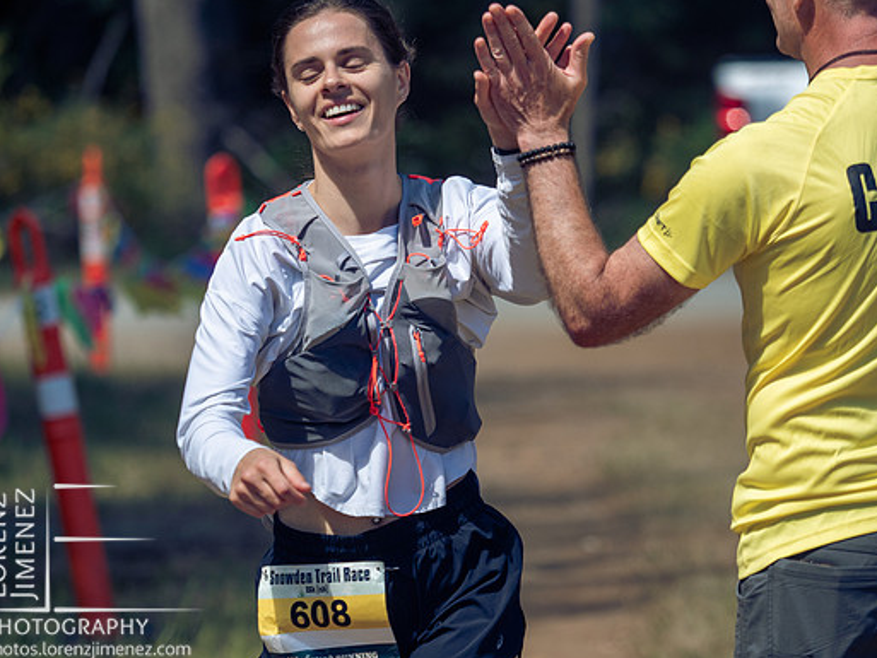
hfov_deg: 6.7
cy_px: 298
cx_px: 455
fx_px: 7450
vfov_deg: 5.1
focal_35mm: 294
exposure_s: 1/2000
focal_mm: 130
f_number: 2.8
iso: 200
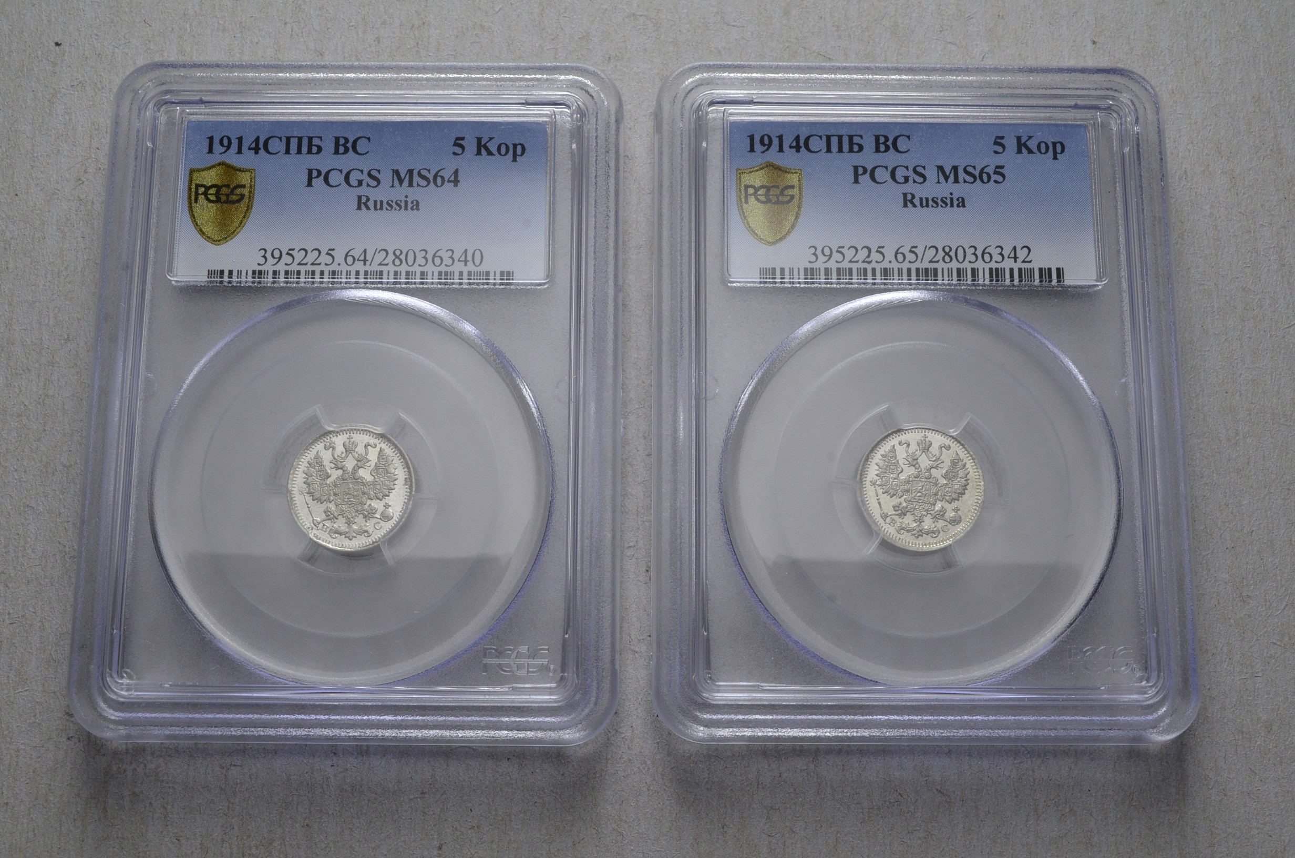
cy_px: 429
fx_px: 1615
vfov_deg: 29.7
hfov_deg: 43.7
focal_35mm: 45
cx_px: 648
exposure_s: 1/250
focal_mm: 30
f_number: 14
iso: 400
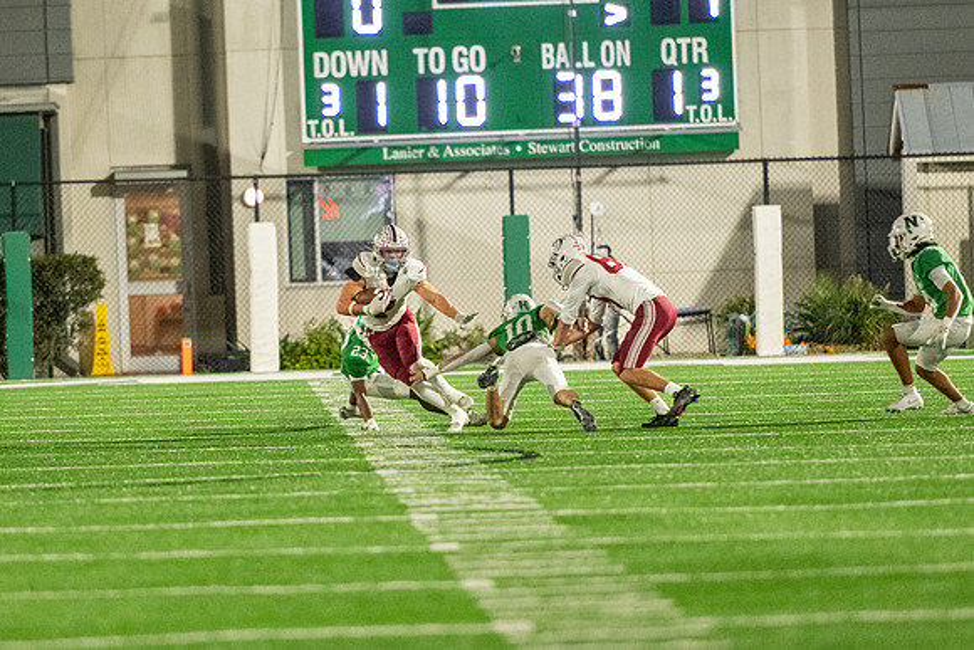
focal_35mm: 348
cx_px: 344
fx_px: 9427
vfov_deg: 3.9
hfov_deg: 5.9
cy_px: 335
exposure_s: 1/800
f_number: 2.8
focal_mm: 200
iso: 5000
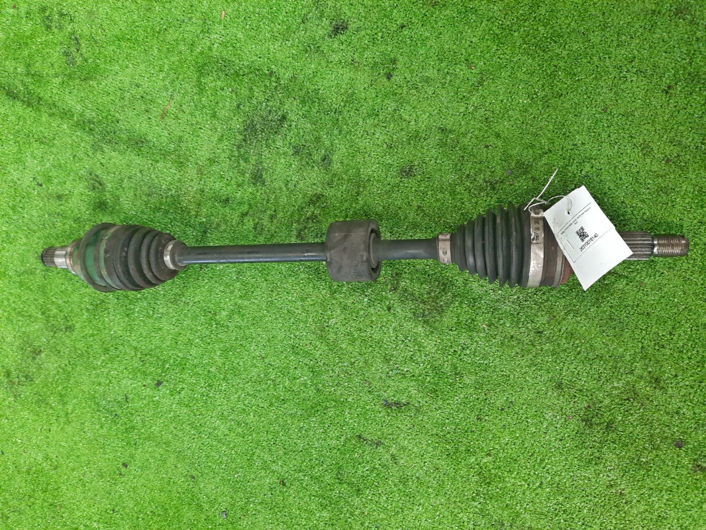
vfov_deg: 54.9
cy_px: 265
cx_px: 353
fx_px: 510
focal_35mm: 25
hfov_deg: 69.4
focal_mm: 4.6
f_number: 2
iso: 246
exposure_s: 1/50
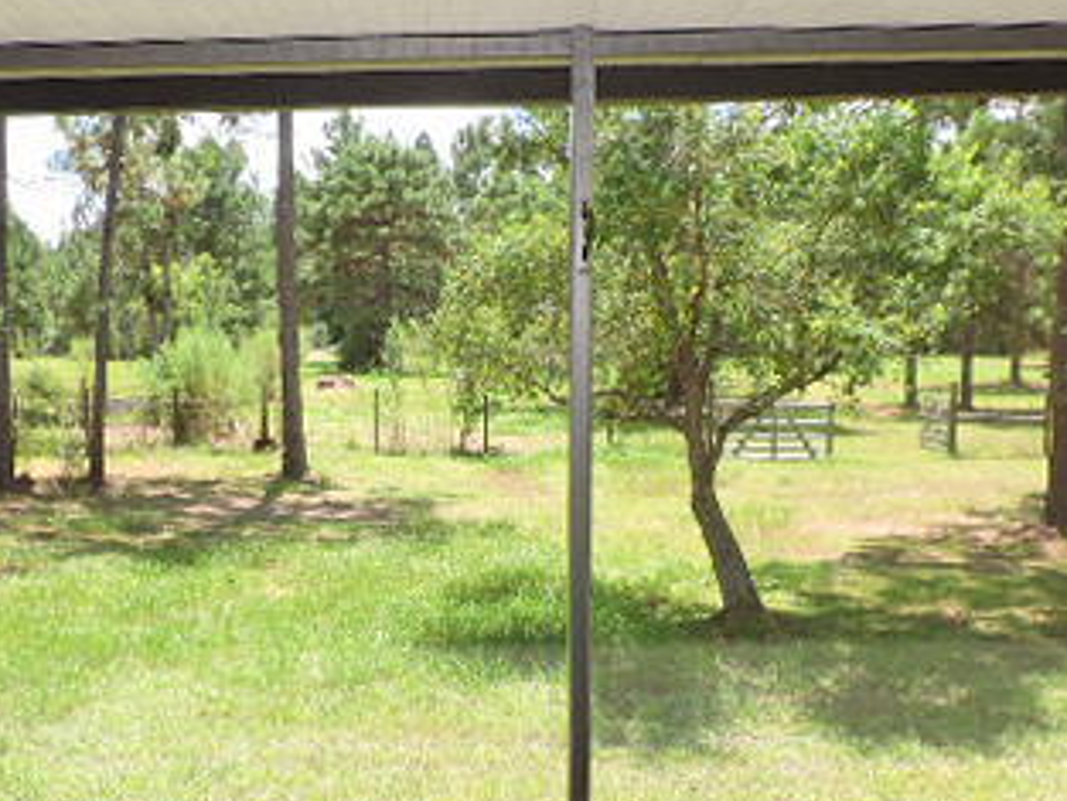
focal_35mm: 49
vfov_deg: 29.4
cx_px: 430
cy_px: 552
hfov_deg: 38.7
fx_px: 1511
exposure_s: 1/400
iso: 160
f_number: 3
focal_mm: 4.3
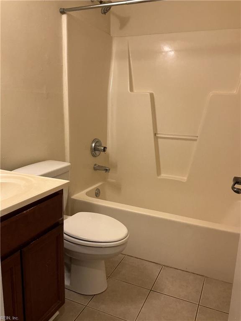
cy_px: 160
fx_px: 269
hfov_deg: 48.2
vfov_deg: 61.7
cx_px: 120
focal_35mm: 29
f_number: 1.8
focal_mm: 3
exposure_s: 1/60
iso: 125
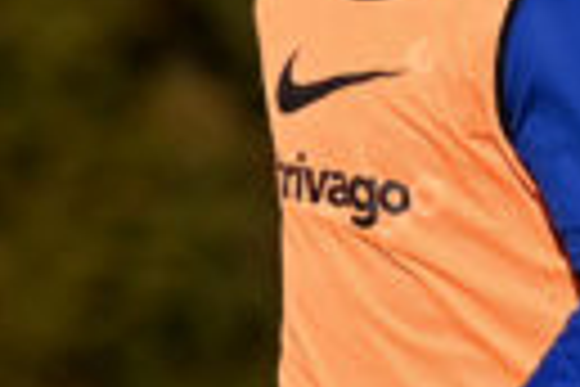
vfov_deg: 0.6
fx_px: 37343
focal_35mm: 2318
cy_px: 585
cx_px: 279
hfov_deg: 0.9
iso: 200
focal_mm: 400
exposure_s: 1/3200
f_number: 4
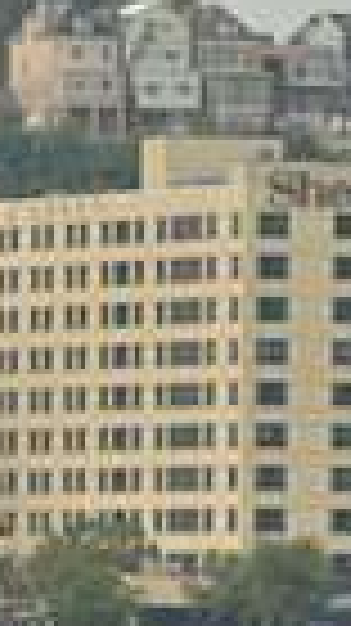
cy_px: 556
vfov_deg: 1.9
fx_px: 18880
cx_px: -760
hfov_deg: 1.1
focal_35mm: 1139
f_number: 7.1
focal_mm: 260
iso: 400
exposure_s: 1/1250
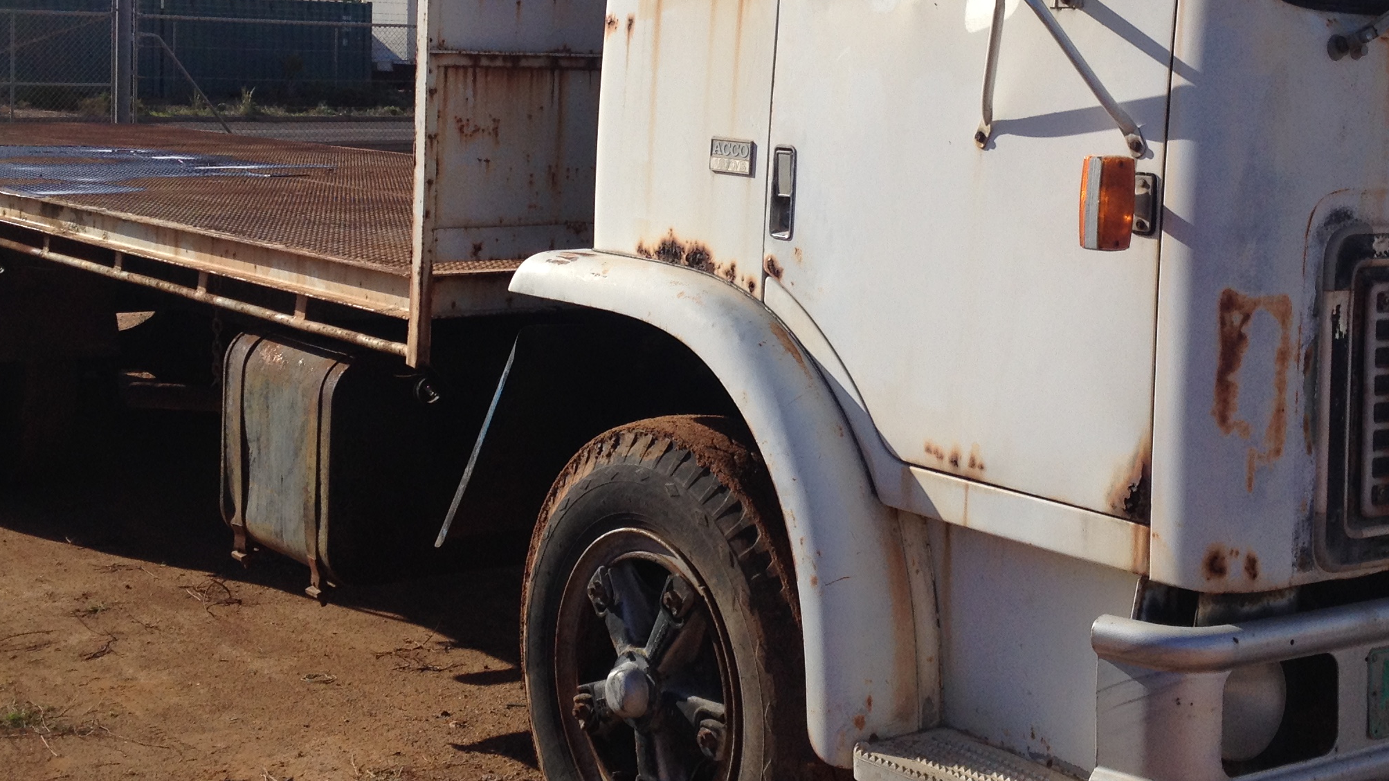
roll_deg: -1.6
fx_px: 2284
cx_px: 746
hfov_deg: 33.8
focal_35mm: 62
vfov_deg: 19.2
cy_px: 156
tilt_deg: -3.7
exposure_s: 1/2208
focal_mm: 4.28
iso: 50
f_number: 2.4
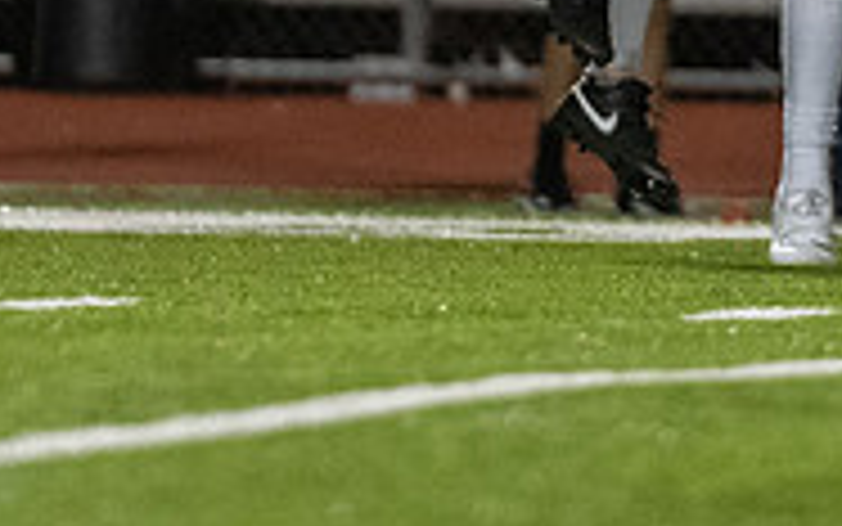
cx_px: 1015
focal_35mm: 1145
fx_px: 26282
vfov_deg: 1.1
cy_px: -416
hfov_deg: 1.8
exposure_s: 1/1250
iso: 5000
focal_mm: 200
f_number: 2.8
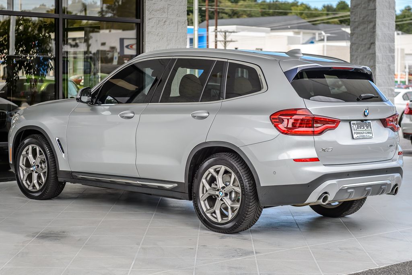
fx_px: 990
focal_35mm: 87
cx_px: 206
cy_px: 129
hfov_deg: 23.5
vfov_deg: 15.8
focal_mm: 70
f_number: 4
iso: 100
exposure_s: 1/400
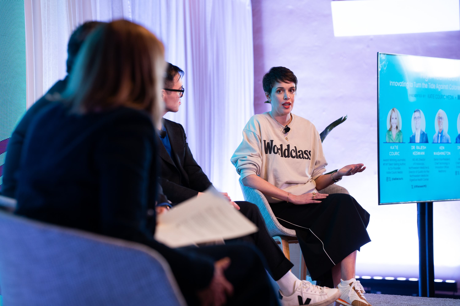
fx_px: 1290
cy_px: 153
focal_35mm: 101
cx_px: 230
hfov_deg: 20.2
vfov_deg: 13.6
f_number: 3.5
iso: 1000
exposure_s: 1/125
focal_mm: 101
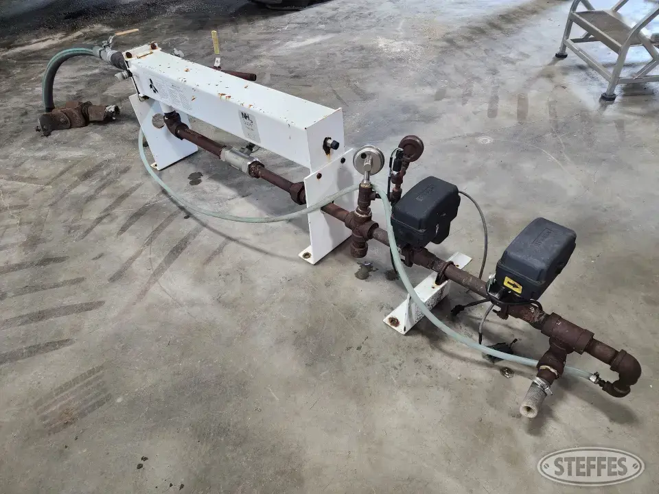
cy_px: 247
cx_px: 330
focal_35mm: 23
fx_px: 438
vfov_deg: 58.9
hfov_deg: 73.9
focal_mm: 6.4
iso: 640
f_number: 1.8
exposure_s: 1/120
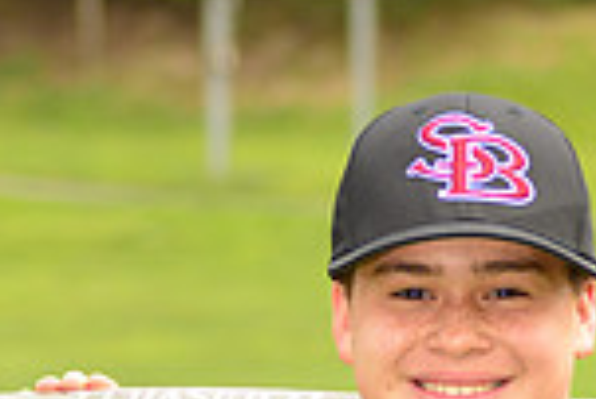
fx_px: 5485
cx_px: 635
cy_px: 587
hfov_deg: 6.2
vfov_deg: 4.1
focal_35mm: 331
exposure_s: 1/250
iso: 100
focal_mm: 86
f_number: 5
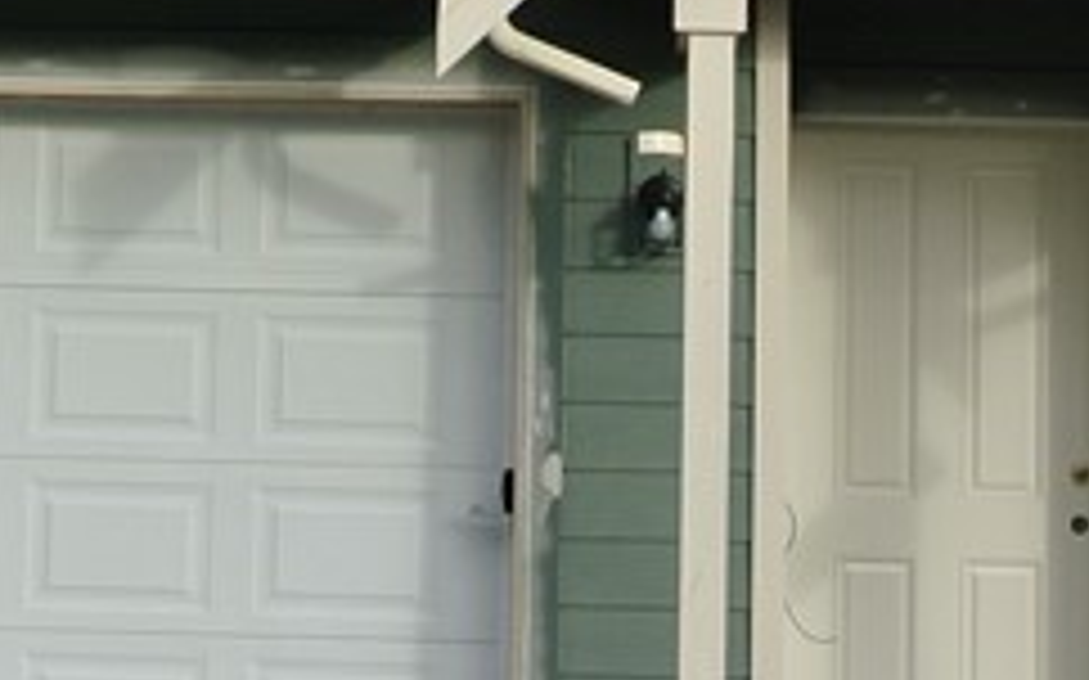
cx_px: 295
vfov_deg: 8.4
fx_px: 4598
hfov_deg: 13.5
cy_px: -99
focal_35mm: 155
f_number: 4.5
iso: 100
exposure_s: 1/400
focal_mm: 12.7
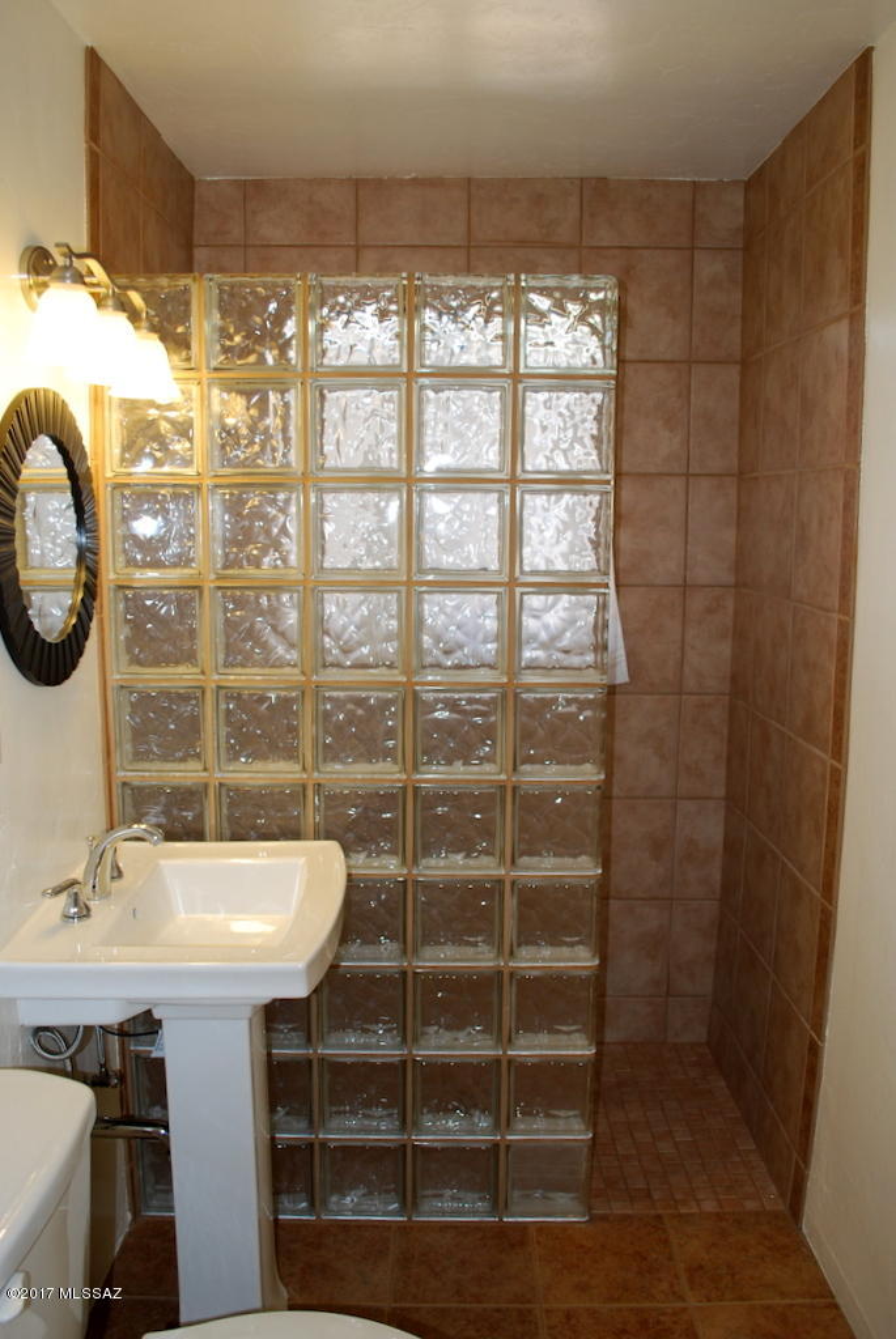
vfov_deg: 67.3
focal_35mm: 27
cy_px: 670
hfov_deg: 48.0
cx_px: 448
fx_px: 1006
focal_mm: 18
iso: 200
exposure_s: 1/60
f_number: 3.5
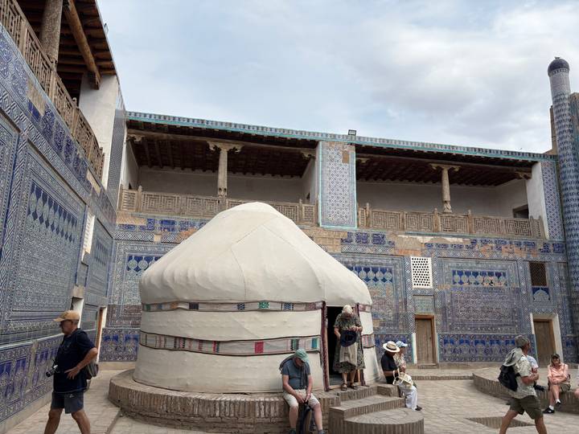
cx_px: 290
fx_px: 435
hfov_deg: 67.3
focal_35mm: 26
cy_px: 217
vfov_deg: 53.1
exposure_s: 1/3623
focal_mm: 5.96
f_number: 1.6
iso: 50
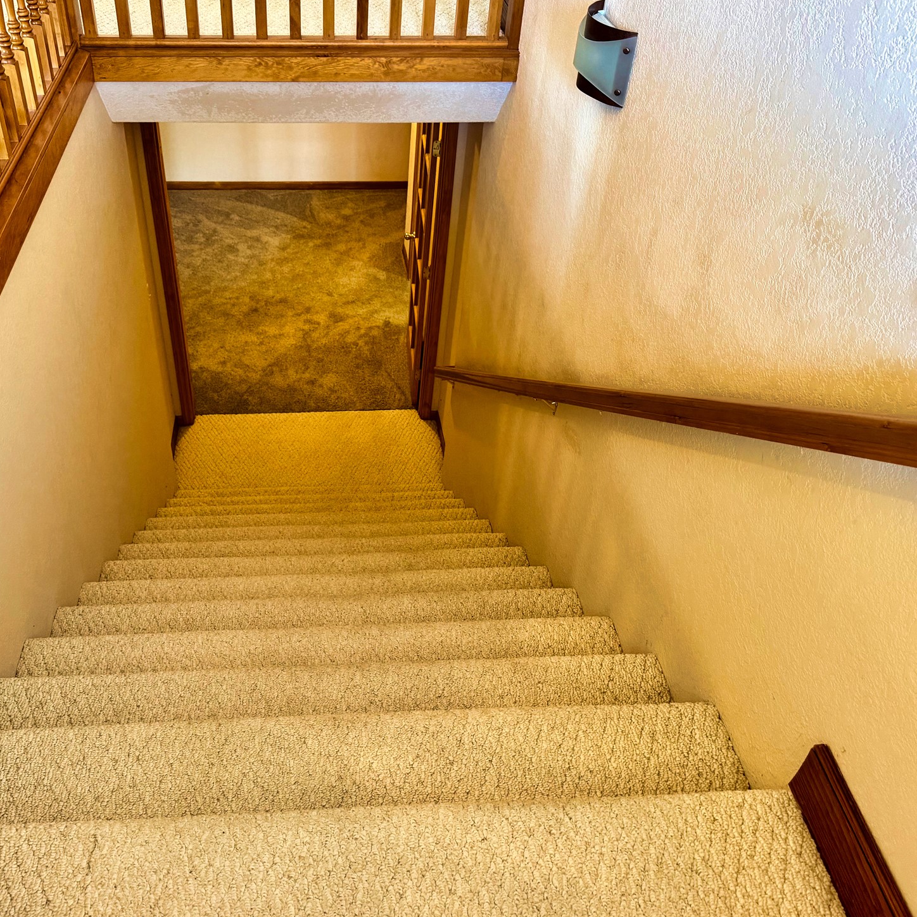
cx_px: 360
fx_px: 899
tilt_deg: -39.7
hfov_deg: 53.6
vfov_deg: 54.0
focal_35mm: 30
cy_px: 442
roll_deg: -1.2
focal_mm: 6.76
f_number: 1.78
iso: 320
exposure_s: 1/60
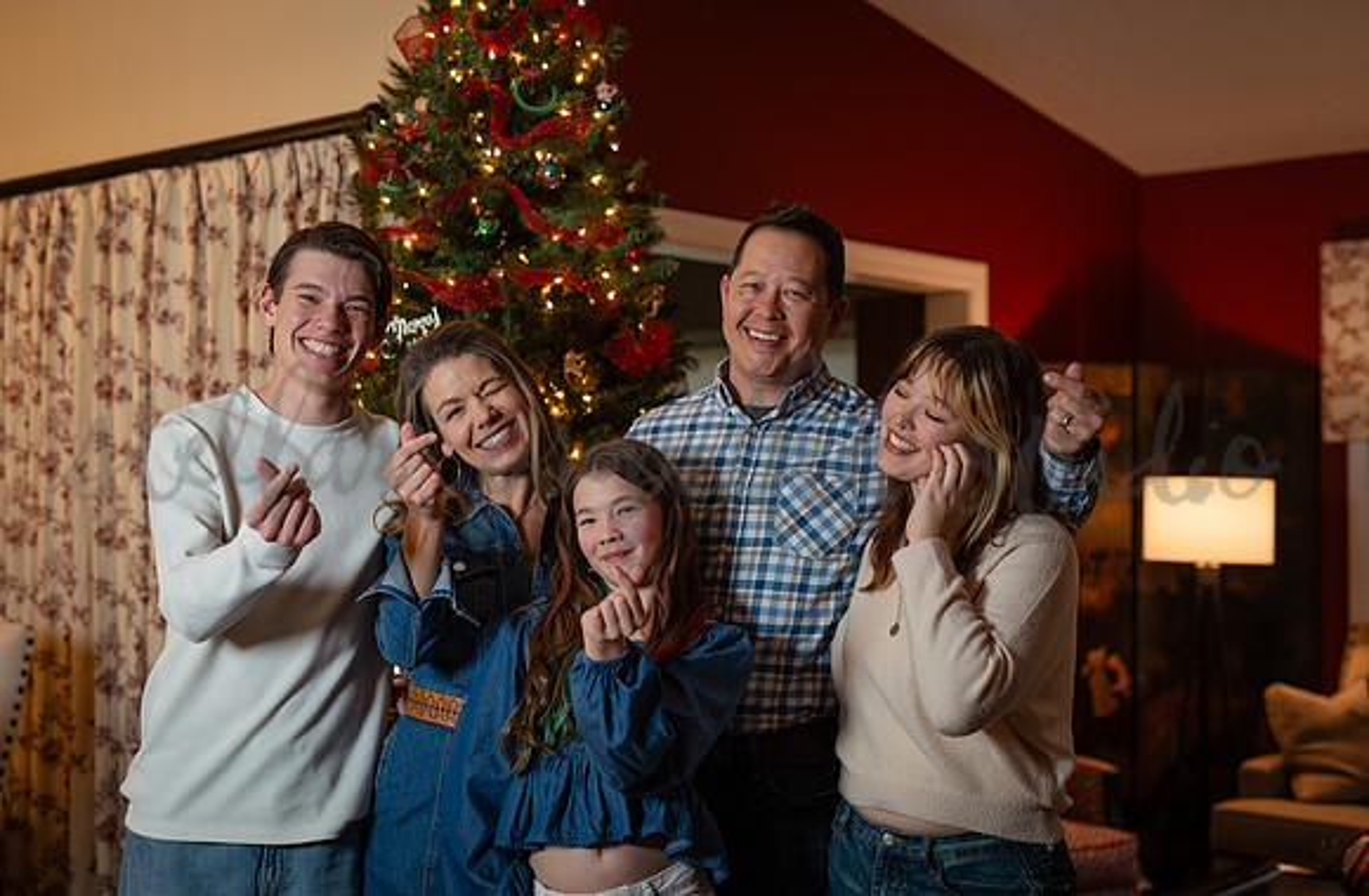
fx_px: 1956
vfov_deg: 25.8
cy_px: 461
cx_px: 694
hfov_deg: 38.6
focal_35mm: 52
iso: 400
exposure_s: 1/125
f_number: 2.2
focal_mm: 50
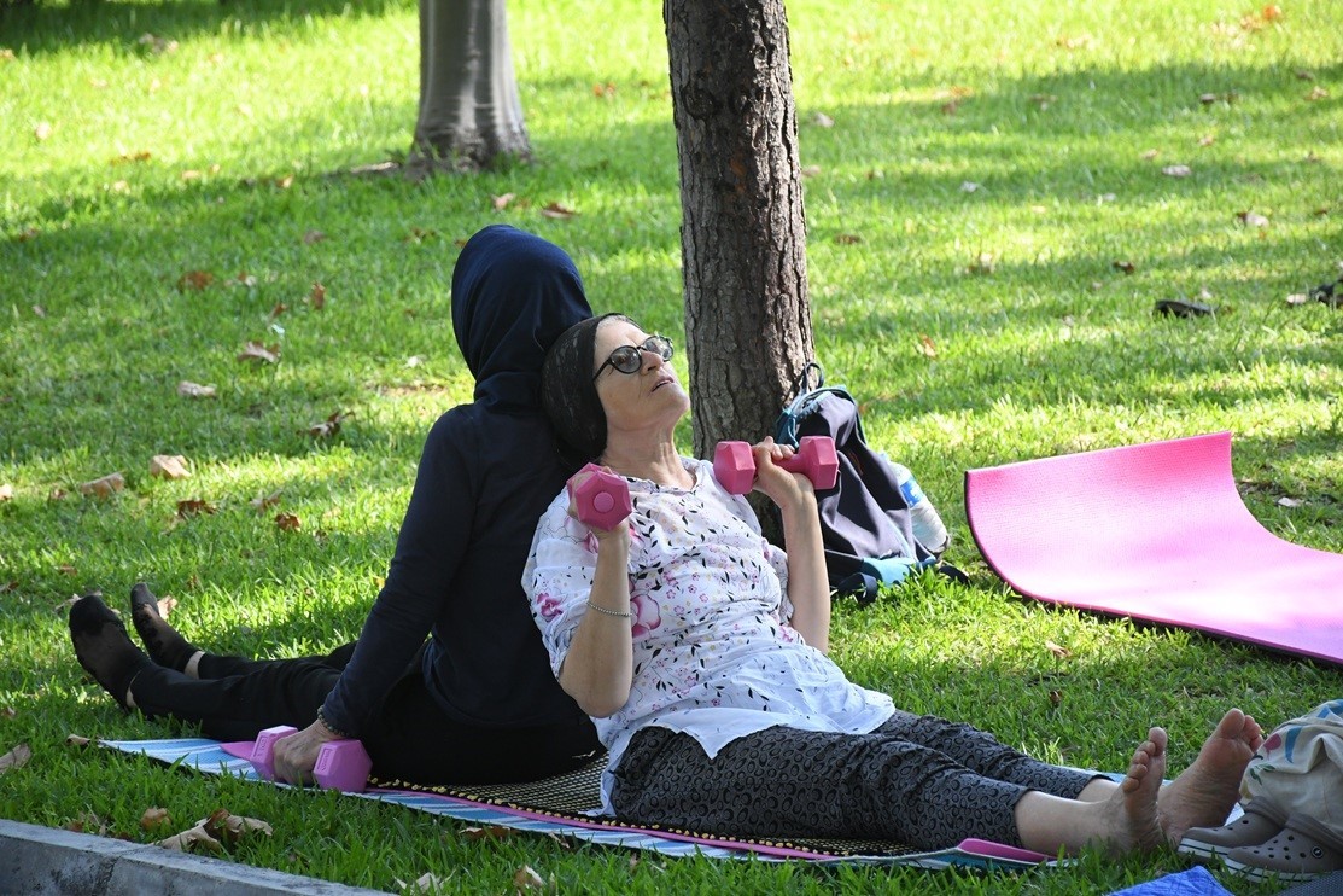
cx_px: 672
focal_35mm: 168
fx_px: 6267
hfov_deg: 12.2
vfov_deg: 8.2
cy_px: 448
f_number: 5.6
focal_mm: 112
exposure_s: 1/1000
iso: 1600
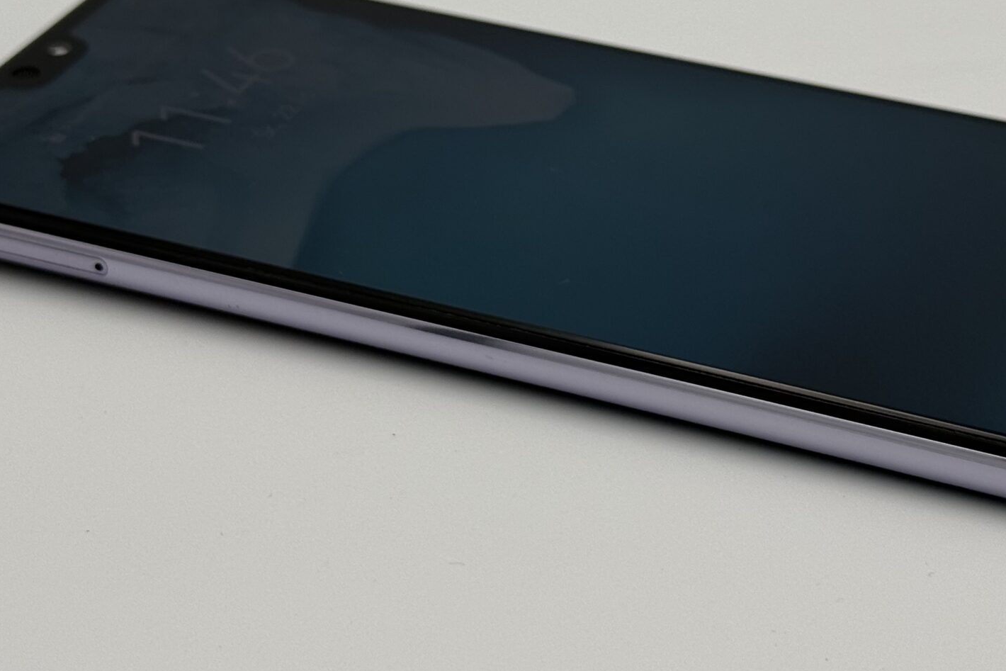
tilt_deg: -26.6
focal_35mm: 90
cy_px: 101
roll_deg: -0.9
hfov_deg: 22.6
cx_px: 531
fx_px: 2515
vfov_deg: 15.1
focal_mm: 6.76
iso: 64
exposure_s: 1/1085
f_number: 1.78
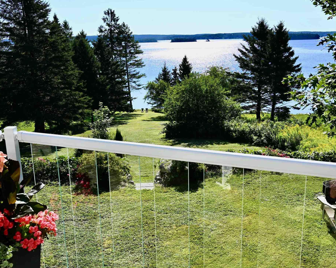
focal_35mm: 38
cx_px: 169
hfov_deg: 47.9
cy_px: 137
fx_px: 378
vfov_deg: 39.1
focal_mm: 24
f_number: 7.1
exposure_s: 1/400
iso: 100
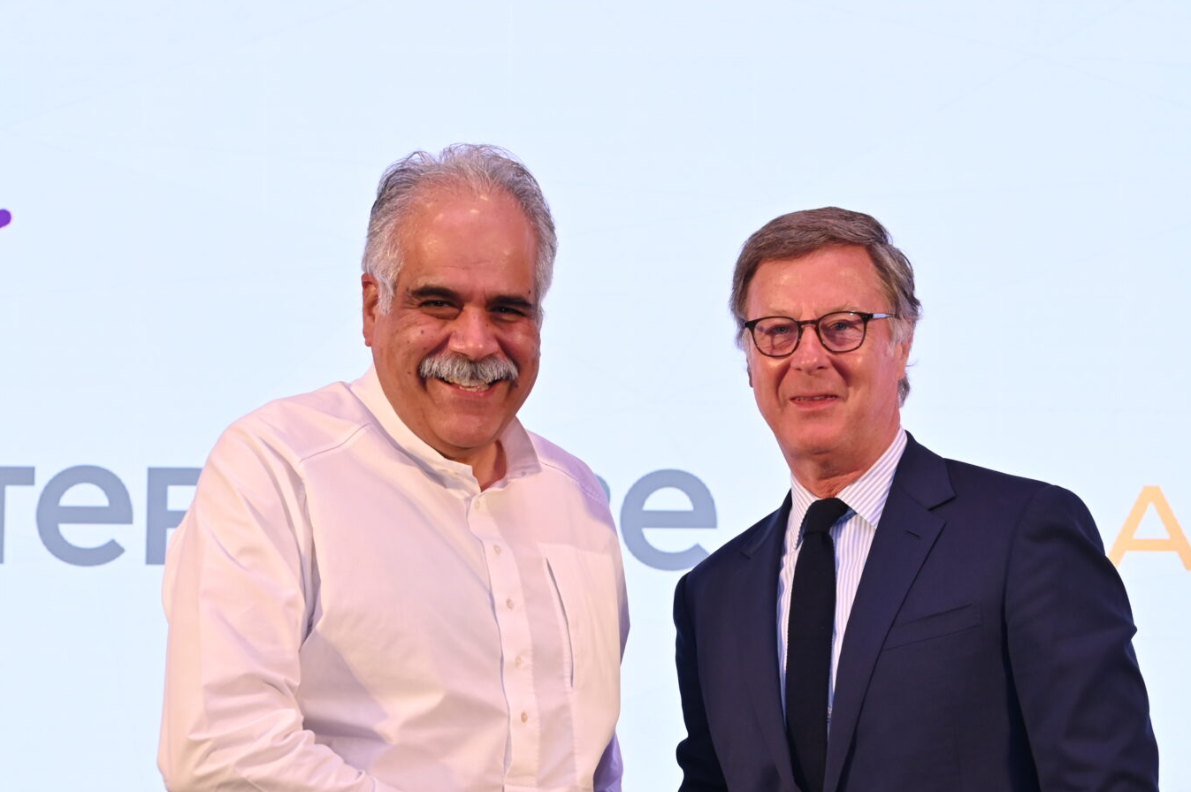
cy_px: 643
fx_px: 2512
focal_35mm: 76
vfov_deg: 17.8
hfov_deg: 26.6
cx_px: 719
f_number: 4.5
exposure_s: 1/125
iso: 500
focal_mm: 40
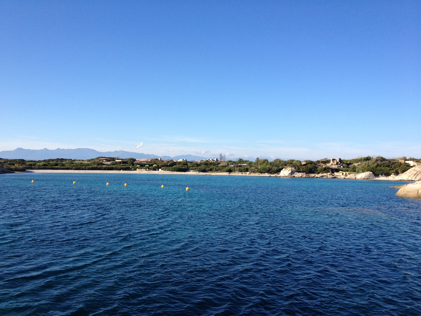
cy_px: 158
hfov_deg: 52.6
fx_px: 426
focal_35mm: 35
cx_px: 210
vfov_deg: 40.7
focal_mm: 4.28
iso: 64
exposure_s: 1/1284
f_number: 2.4
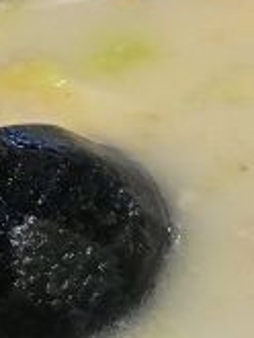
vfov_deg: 15.9
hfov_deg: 11.9
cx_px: 284
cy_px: 270
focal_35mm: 123
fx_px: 1202
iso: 200
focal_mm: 4.15
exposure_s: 1/25
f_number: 2.2
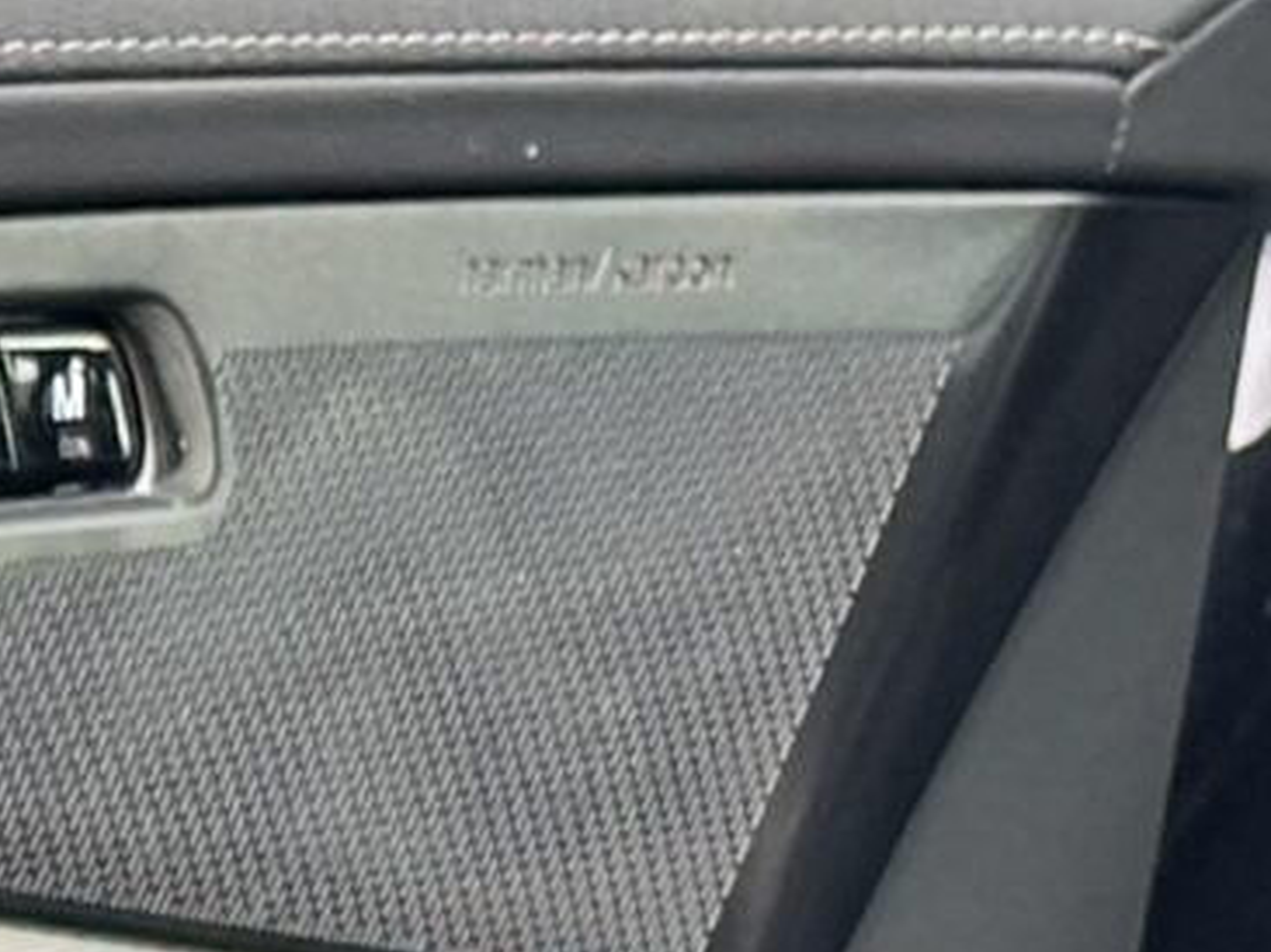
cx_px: -889
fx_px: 12329
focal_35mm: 336
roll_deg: -4.9
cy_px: 2026
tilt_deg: -19.1
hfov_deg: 5.8
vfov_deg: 4.4
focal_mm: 6.86
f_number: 1.78
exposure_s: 1/118
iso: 80
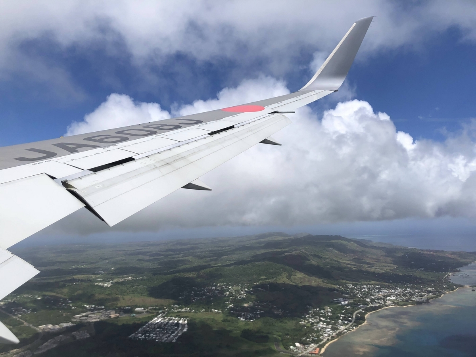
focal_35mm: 28
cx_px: 238
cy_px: 178
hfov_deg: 63.4
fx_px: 385
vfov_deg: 49.7
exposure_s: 1/2404
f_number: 1.8
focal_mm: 3.99
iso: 20
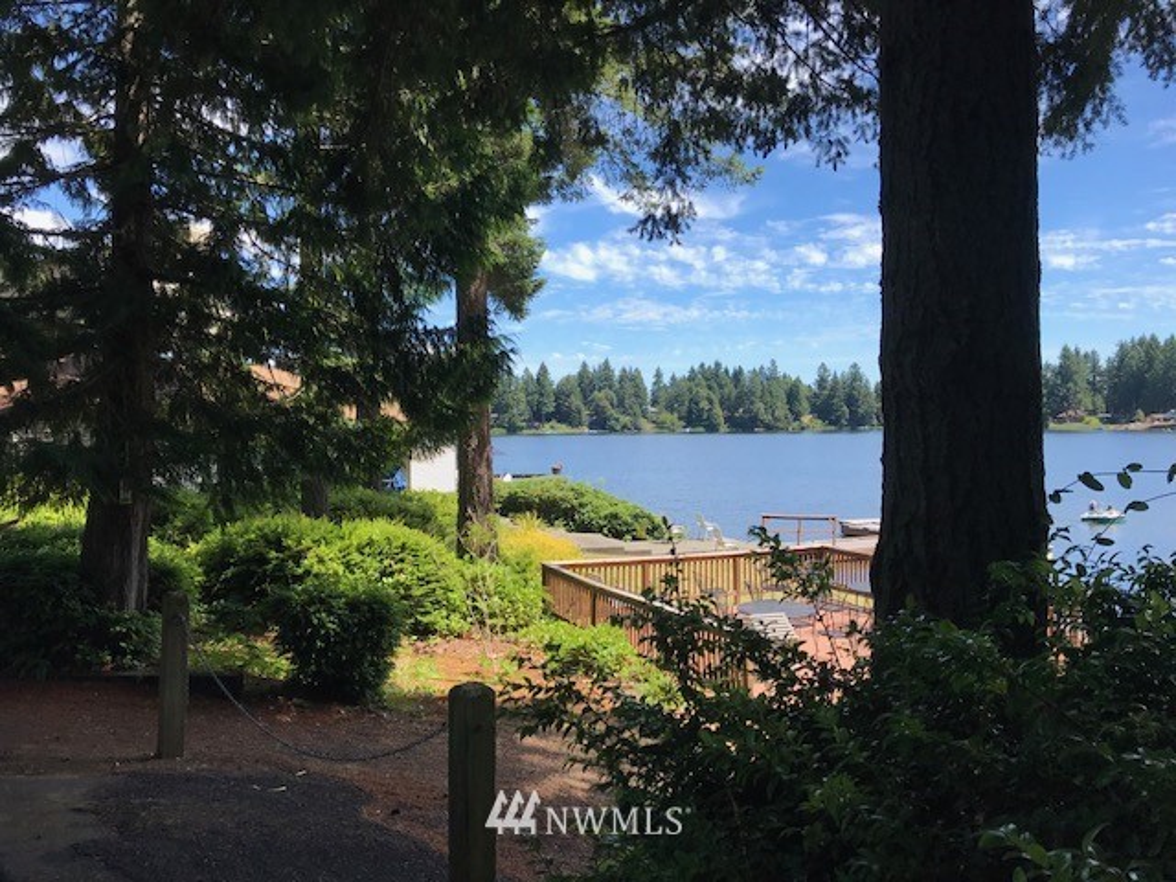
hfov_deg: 63.4
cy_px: 441
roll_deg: -0.7
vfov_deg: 49.7
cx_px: 588
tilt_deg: -0.1
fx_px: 951
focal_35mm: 28
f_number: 1.8
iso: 20
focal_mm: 3.99
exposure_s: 1/1244
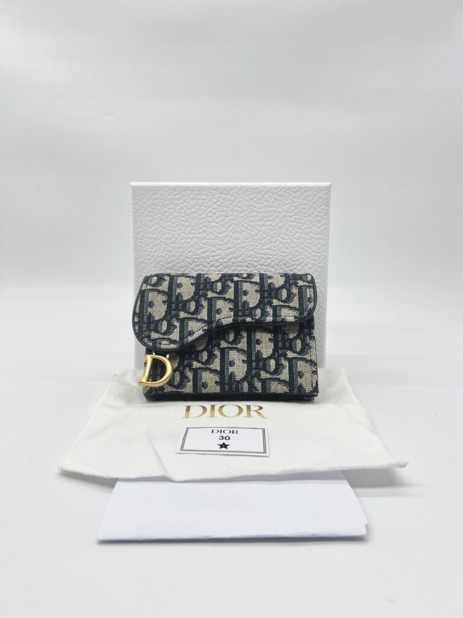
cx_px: 232
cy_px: 309
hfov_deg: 53.1
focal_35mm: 26
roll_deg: -0.3
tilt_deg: -11.5
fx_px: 464
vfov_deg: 67.3
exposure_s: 1/162
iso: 40
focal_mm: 5.7
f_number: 1.5
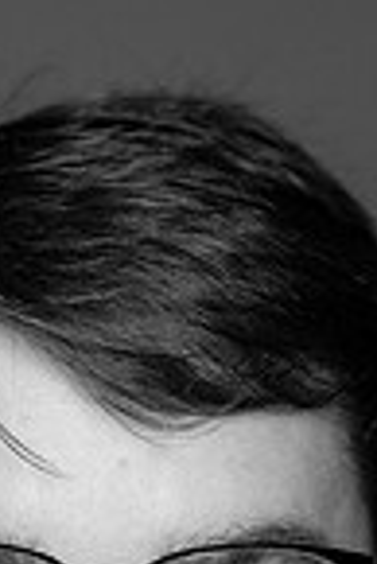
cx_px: 89
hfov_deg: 5.2
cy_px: 856
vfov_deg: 7.6
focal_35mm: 264
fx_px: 4137
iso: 2000
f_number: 3.5
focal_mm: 85
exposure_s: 1/320
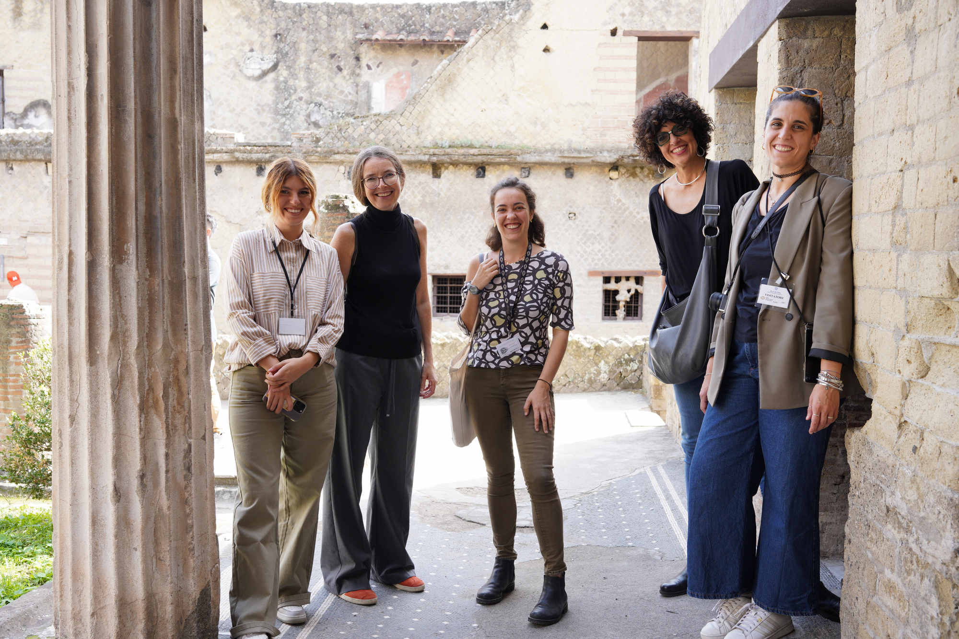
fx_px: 980
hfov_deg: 52.1
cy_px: 320
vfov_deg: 36.1
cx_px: 480
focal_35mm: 37
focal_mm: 36.8
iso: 400
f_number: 5.6
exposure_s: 1/125
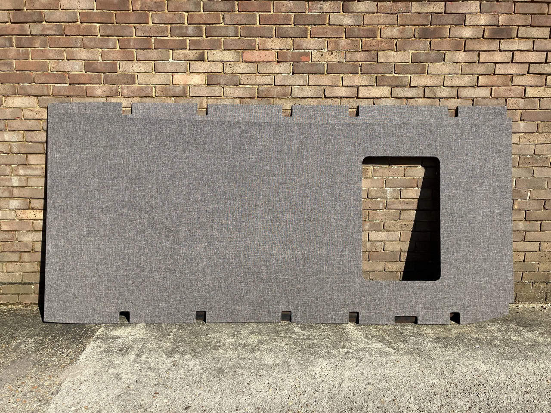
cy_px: 206
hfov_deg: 63.4
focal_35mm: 28
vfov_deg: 49.7
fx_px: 446
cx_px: 276
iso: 32
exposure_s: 1/2315
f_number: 1.8
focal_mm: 4
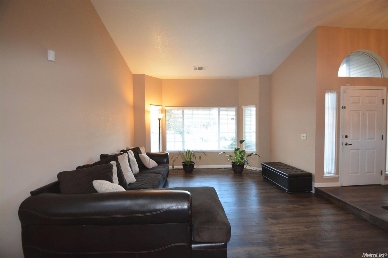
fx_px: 162
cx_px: 194
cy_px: 129
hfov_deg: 100.4
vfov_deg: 77.3
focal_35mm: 15
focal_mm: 10
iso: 1600
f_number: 4
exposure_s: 1/60
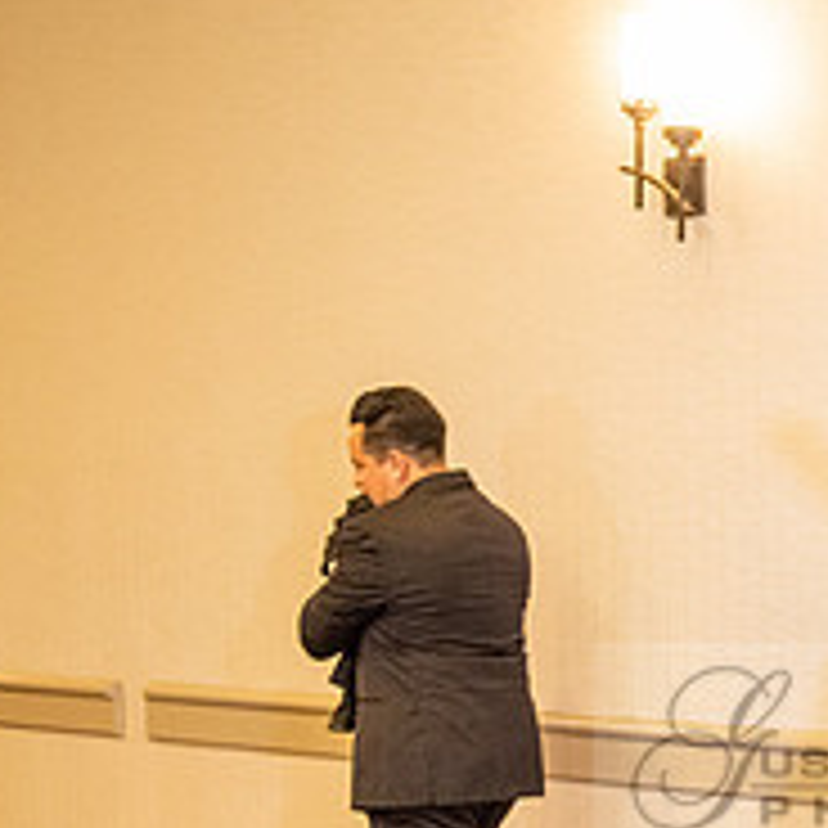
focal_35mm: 118
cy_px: 749
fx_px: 3193
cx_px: 986
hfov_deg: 14.3
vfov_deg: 14.6
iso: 1600
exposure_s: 1/80
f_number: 2.8
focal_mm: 44
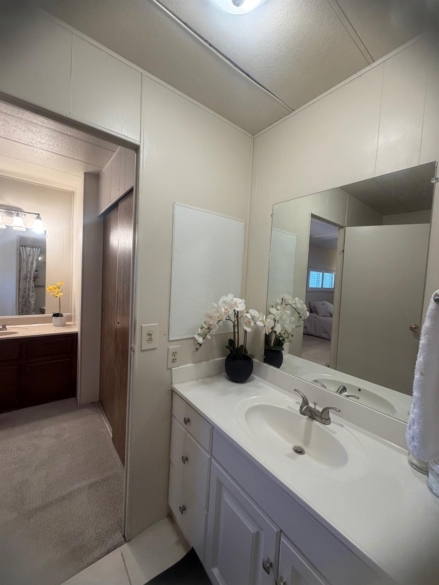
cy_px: 292
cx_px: 220
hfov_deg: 85.7
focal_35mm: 14
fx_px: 237
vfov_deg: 102.0
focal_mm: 2.22
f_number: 2.2
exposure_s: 1/120
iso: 160
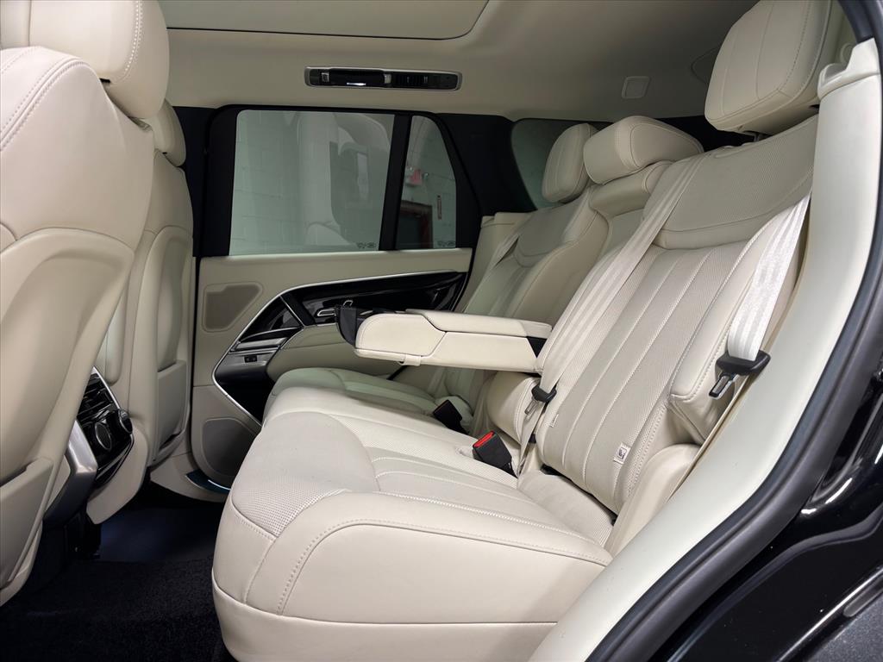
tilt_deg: -3.0
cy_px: 331
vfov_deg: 53.1
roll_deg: +0.7
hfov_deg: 67.3
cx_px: 442
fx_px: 663
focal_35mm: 26
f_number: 1.6
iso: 40
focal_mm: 5.96
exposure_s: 1/75
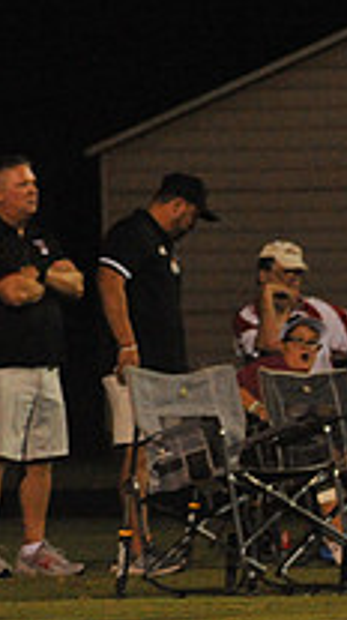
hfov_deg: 2.1
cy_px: 476
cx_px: 649
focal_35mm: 587
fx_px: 9629
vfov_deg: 3.7
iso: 6400
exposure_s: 1/200
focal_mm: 200
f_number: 5.6
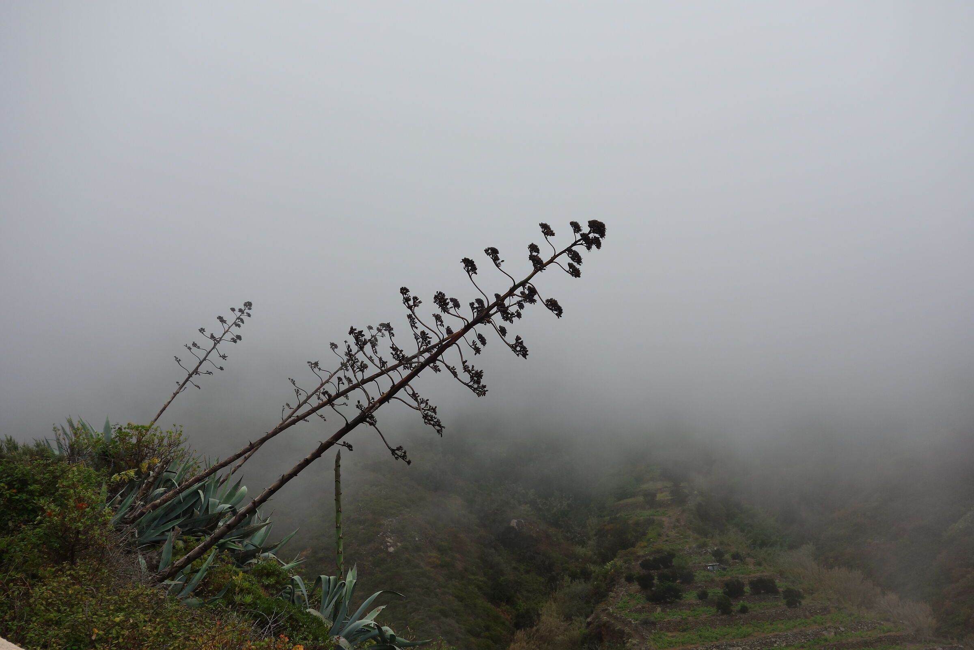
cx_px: 487
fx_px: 1326
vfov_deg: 27.5
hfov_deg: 40.3
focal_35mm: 49
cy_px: 325
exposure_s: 1/500
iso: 125
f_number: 5.6
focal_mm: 18.02
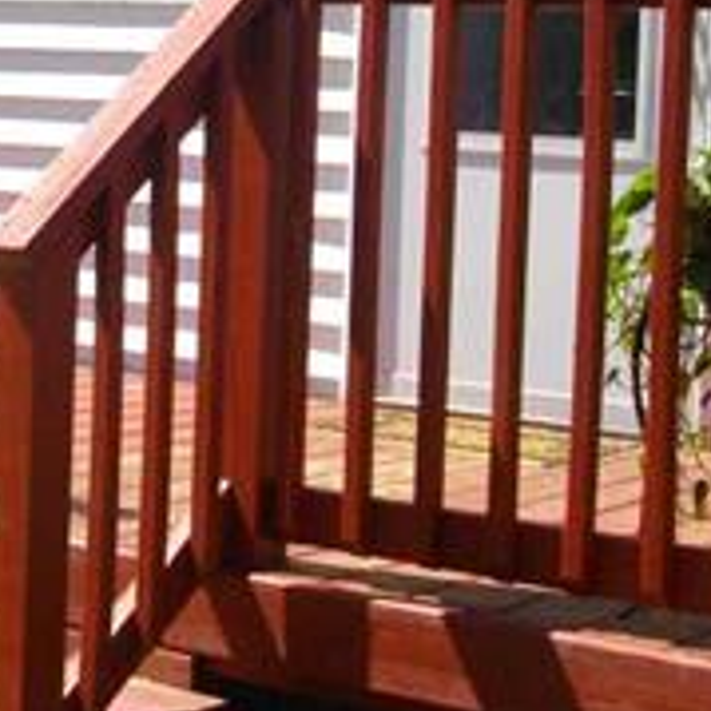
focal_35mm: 101
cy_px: 222
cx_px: 32
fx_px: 2347
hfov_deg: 16.9
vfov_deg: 17.2
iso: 100
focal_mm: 5.7
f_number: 5.5
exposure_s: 1/250
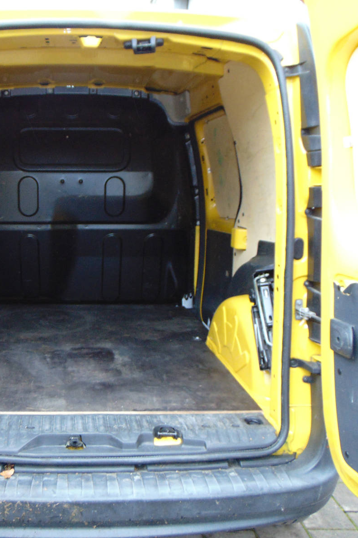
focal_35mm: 35
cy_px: 268
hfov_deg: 36.8
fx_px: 522
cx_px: 81
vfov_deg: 54.4
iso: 250
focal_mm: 4.5
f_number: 3
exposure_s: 1/30
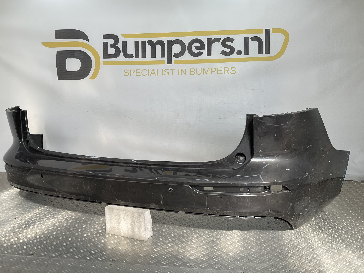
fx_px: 305
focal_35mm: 29
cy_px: 136
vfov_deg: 48.2
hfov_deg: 61.7
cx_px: 182
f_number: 1.8
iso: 16
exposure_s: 1/370
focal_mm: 3
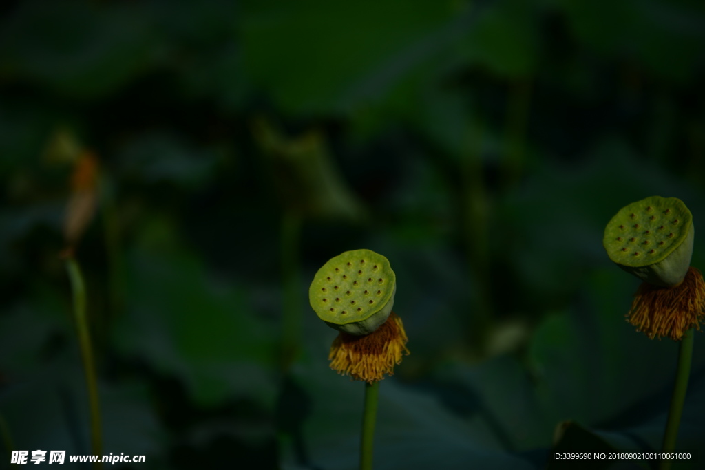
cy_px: 235
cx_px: 352
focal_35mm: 62
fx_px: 1214
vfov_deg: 21.9
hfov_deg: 32.4
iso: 100
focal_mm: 62
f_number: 2.8
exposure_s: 1/8000
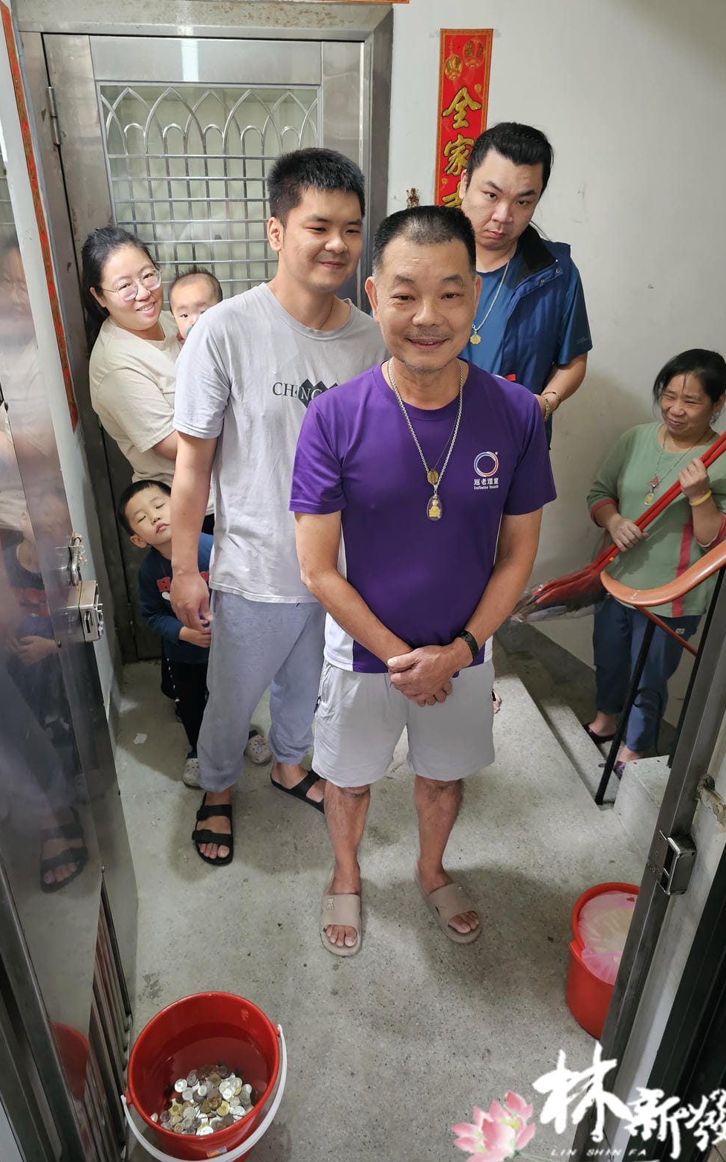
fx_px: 791
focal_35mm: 25
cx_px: 347
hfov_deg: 49.3
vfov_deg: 72.5
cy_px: 590
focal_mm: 6.3
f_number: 1.7
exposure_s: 1/120
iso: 1250
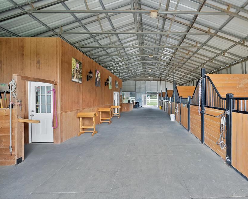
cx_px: 153
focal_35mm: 14
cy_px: 99
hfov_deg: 98.9
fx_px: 103
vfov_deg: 88.0
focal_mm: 12
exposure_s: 1/13
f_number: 9
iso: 800
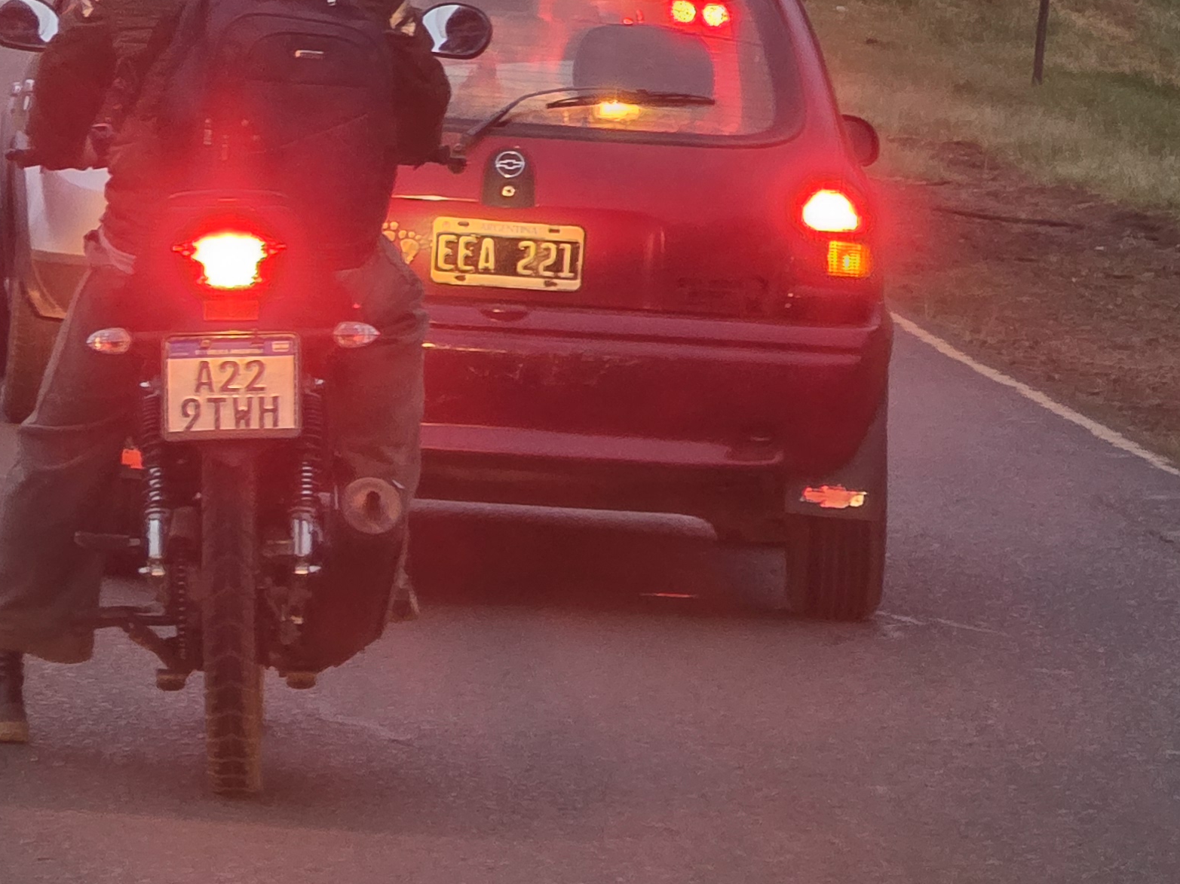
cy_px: -191
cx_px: -33
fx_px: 10020
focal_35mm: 294
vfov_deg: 5.0
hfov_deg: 6.7
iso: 640
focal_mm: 18.6
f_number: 3.4
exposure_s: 1/50
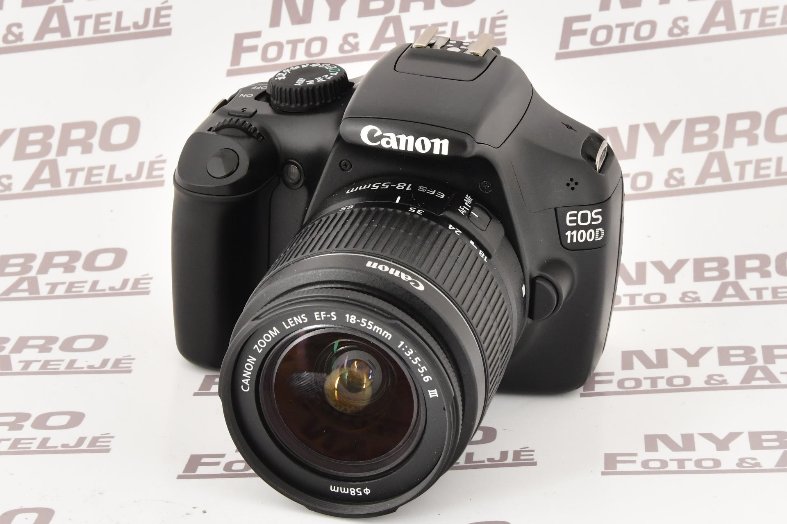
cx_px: 394
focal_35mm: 46
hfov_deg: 42.7
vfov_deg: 29.2
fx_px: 1006
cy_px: 262
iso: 1600
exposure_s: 1/125
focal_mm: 46
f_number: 13
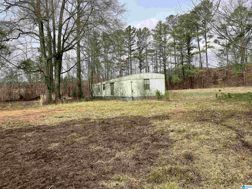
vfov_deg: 49.7
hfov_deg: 63.4
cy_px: 94
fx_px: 204
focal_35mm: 28
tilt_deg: +0.3
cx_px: 126
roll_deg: +3.0
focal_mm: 3.99
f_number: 1.8
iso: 32
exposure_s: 1/1473
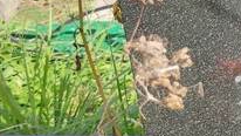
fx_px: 678
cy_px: 6
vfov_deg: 11.3
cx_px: 253
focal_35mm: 106
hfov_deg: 19.5
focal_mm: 6.04
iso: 50
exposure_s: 1/443
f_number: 1.9
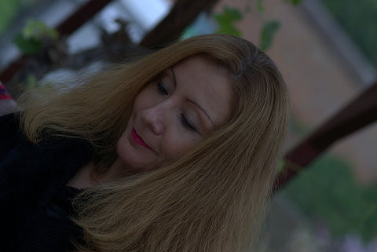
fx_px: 1572
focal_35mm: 150
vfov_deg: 9.2
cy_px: 126
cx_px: 188
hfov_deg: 13.7
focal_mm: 100
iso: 100
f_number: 4
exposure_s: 1/200
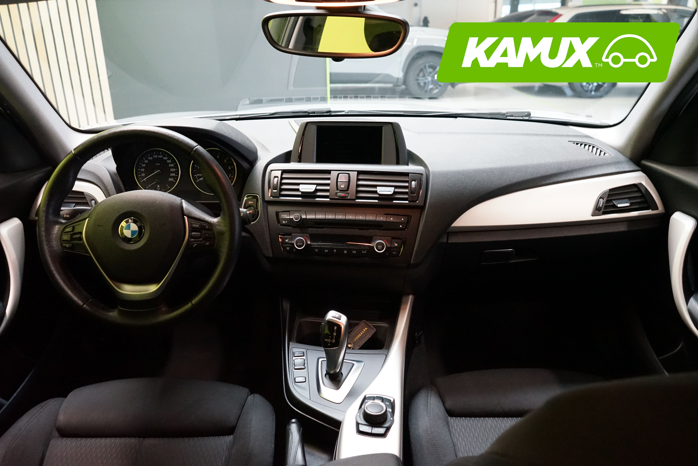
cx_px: 349
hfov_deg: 63.7
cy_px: 233
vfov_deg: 45.0
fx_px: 562
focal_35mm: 29
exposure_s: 1/40
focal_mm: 29
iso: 6400
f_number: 5.6
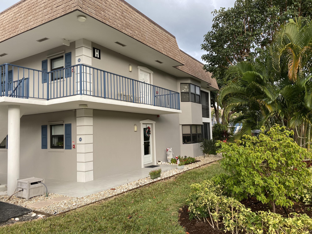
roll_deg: +1.7
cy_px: 117
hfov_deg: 67.3
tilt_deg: +3.6
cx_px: 156
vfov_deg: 53.1
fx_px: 234
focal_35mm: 26
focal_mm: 4.25
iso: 32
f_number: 1.8
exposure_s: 1/279
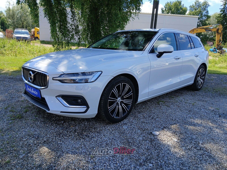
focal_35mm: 26
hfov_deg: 67.3
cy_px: 85
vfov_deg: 53.1
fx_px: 171
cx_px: 114
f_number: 1.8
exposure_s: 1/212
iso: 20
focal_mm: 3.98
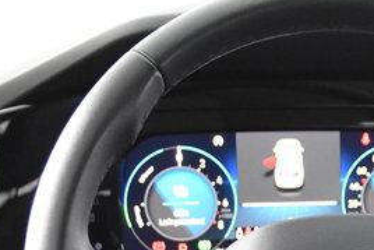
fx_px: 1549
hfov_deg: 13.6
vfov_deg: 8.9
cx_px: 361
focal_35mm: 149
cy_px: 416
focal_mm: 26
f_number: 3.2
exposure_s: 1/40
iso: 5000
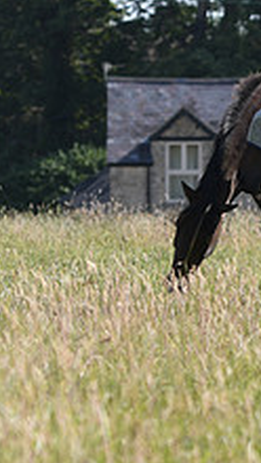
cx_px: 606
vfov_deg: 6.0
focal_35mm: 357
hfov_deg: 3.4
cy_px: 119
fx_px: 4386
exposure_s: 1/1250
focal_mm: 86
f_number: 3.5
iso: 160
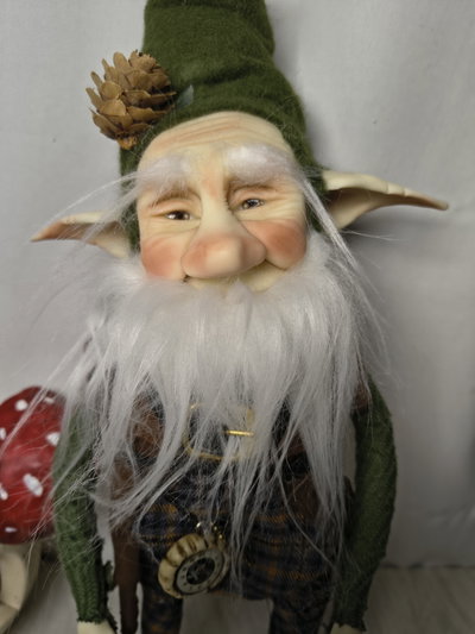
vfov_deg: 71.6
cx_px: 238
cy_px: 317
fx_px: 439
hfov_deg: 56.8
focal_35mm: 24
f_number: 1.8
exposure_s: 1/100
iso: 122
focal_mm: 5.56
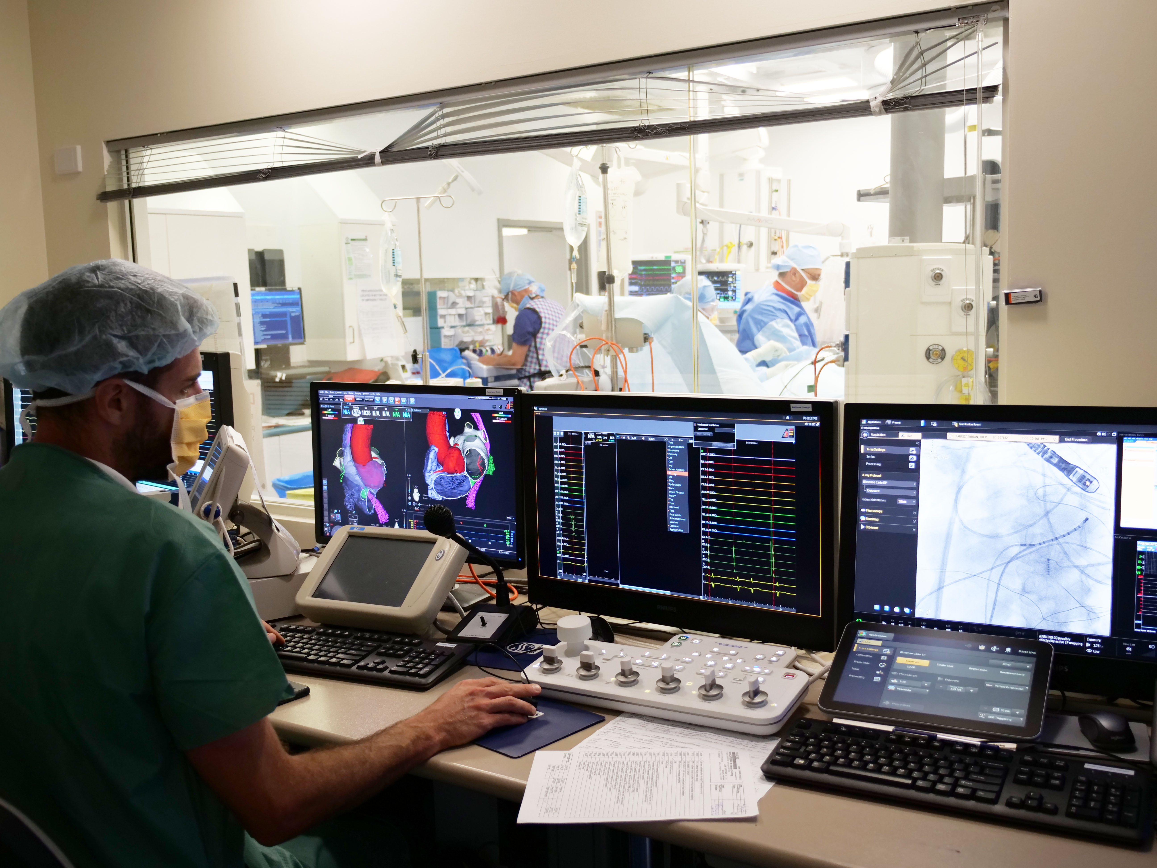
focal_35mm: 34
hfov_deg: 54.0
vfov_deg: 41.8
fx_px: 1136
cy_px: 434
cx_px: 578
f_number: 2.8
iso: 500
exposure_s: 1/60
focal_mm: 17
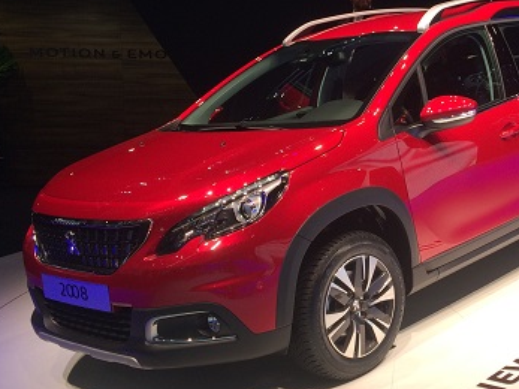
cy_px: 184
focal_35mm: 56
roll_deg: +0.9
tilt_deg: -7.4
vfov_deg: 26.1
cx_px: 398
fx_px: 839
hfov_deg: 33.6
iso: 32
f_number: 2.2
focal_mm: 4.15
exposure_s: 1/138
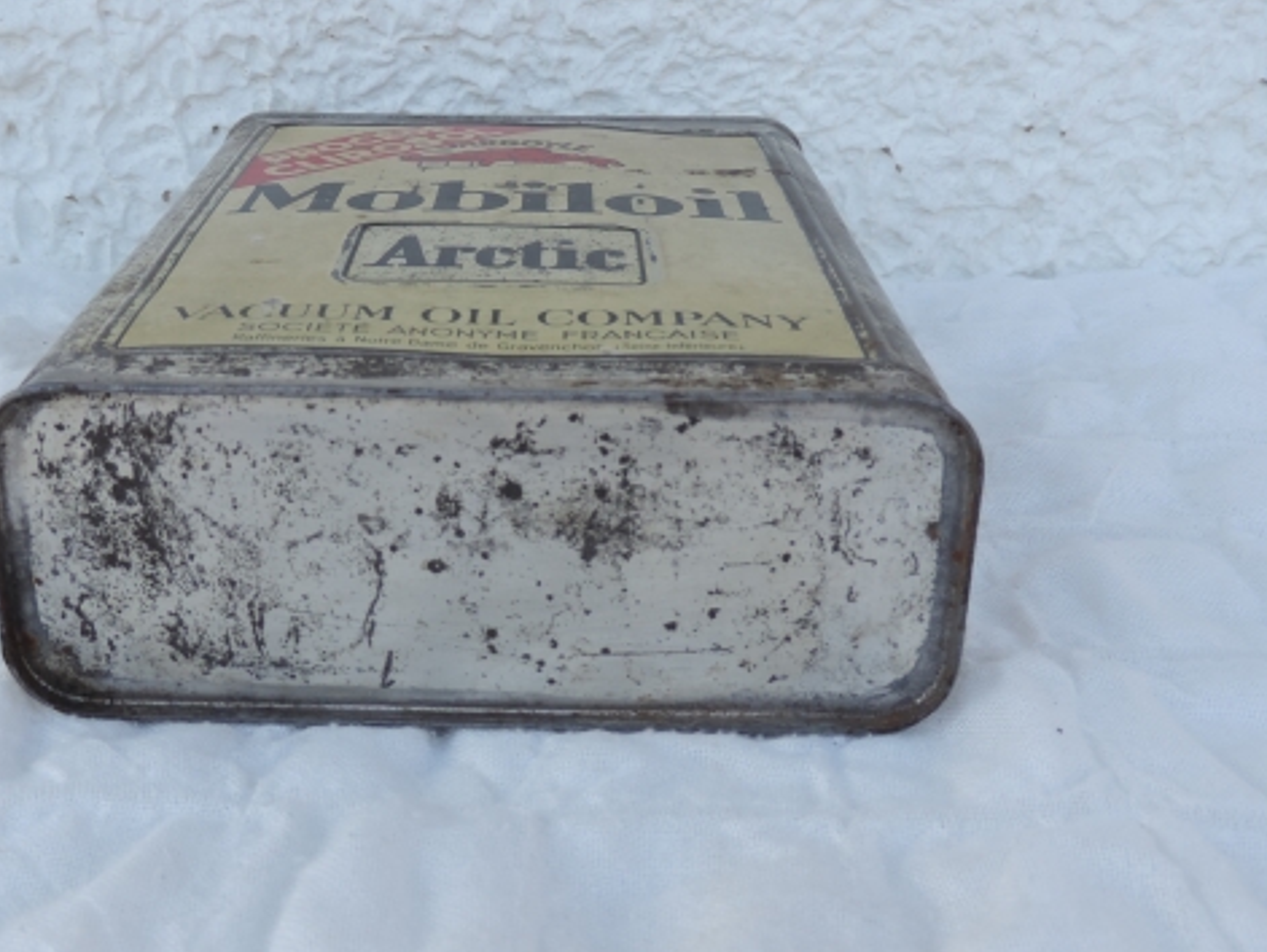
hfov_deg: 44.5
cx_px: 490
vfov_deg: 34.3
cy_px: 376
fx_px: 1538
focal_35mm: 42
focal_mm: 5.8
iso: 80
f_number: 3.2
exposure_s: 1/160
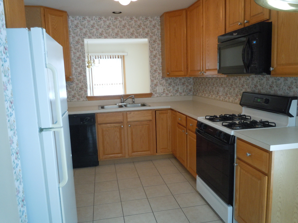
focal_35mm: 28
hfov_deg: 63.4
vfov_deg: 49.7
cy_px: 112
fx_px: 241
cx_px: 149
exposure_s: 1/40
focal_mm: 5
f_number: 3.7
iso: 400
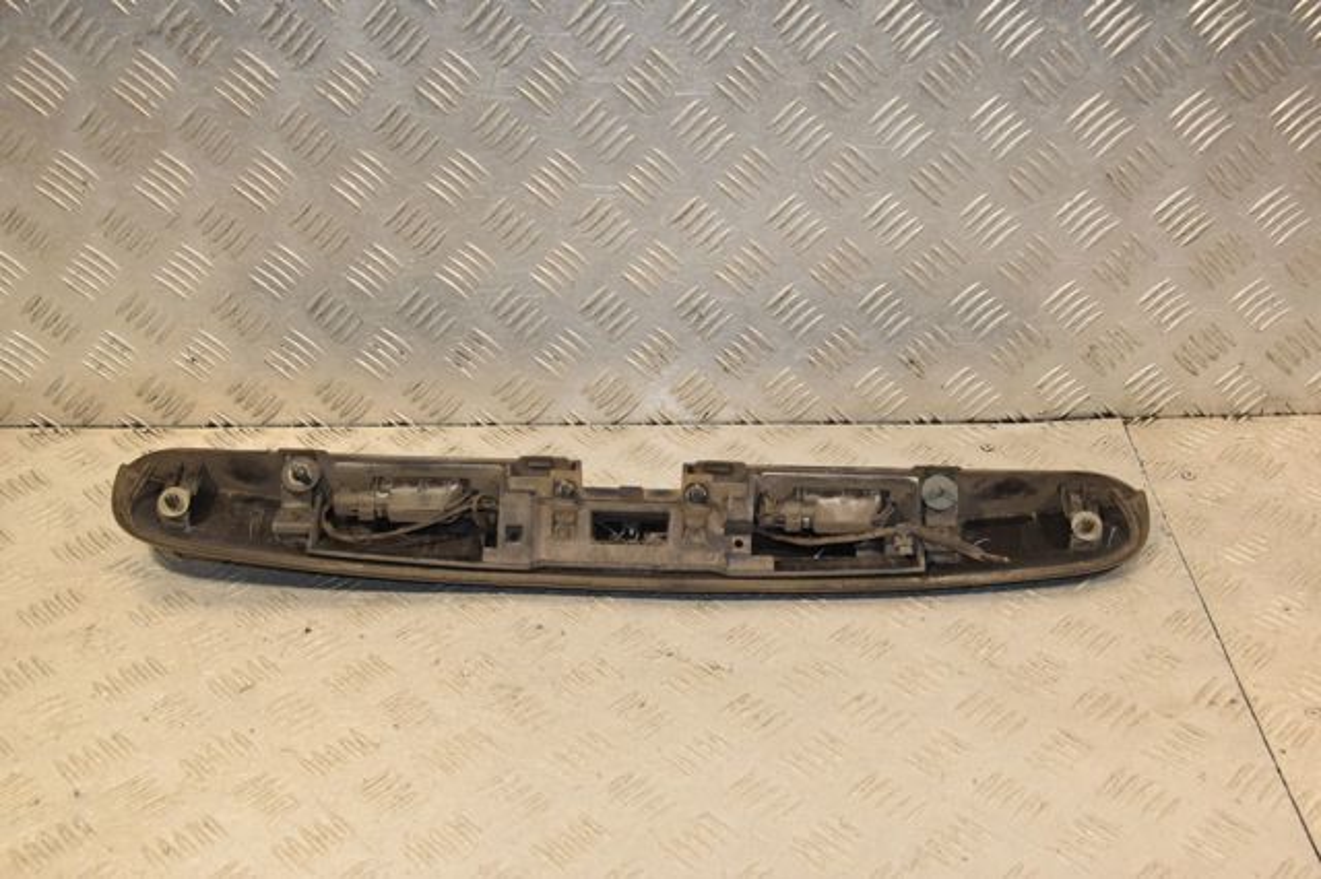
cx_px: 660
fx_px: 1540
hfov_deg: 46.4
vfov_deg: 31.9
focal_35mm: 42
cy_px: 440
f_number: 9
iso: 800
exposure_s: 1/200
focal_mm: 28
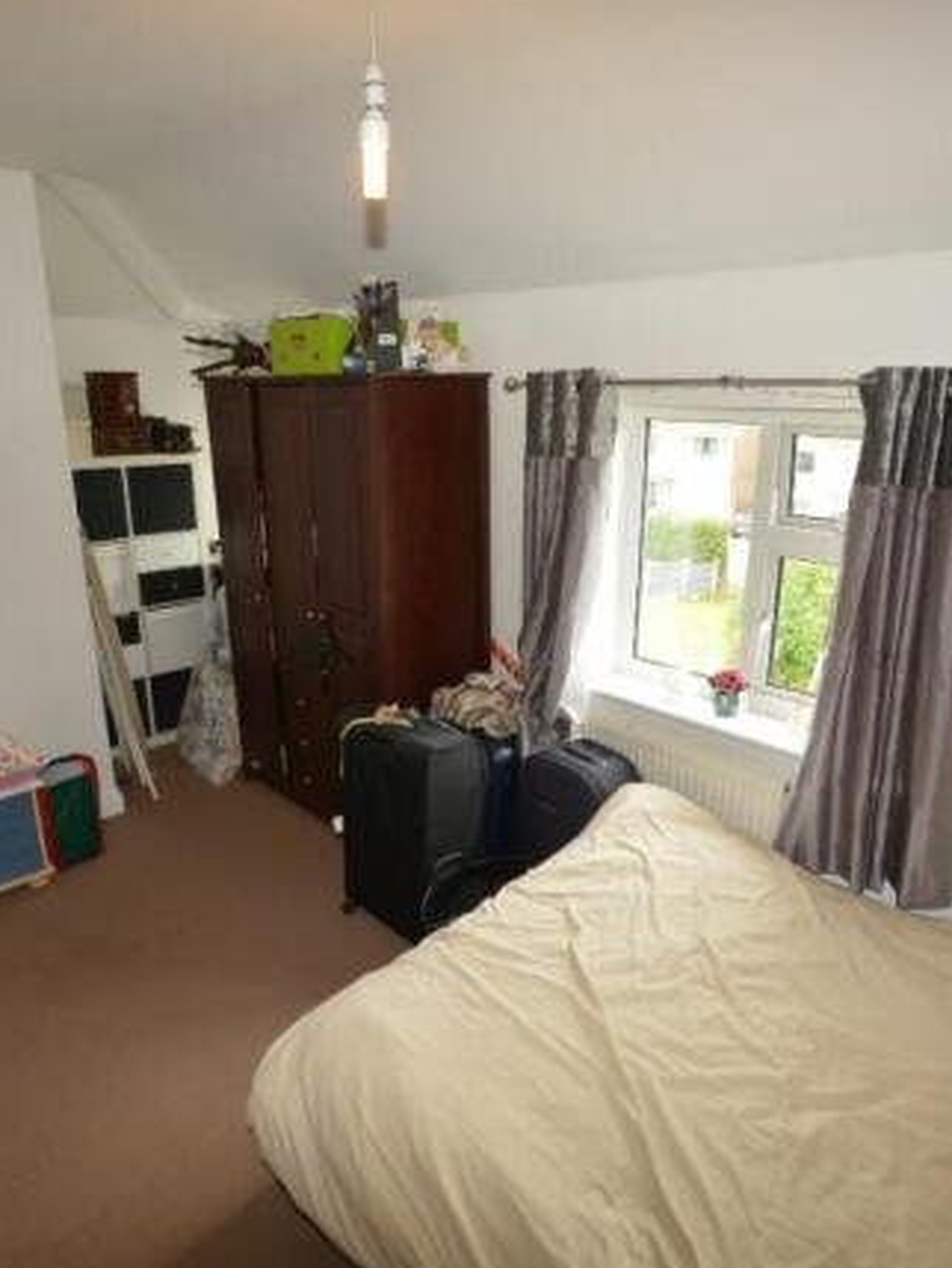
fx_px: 806
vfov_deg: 76.4
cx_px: 483
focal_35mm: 22
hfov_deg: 61.1
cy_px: 634
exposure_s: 1/60
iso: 200
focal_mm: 10
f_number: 4
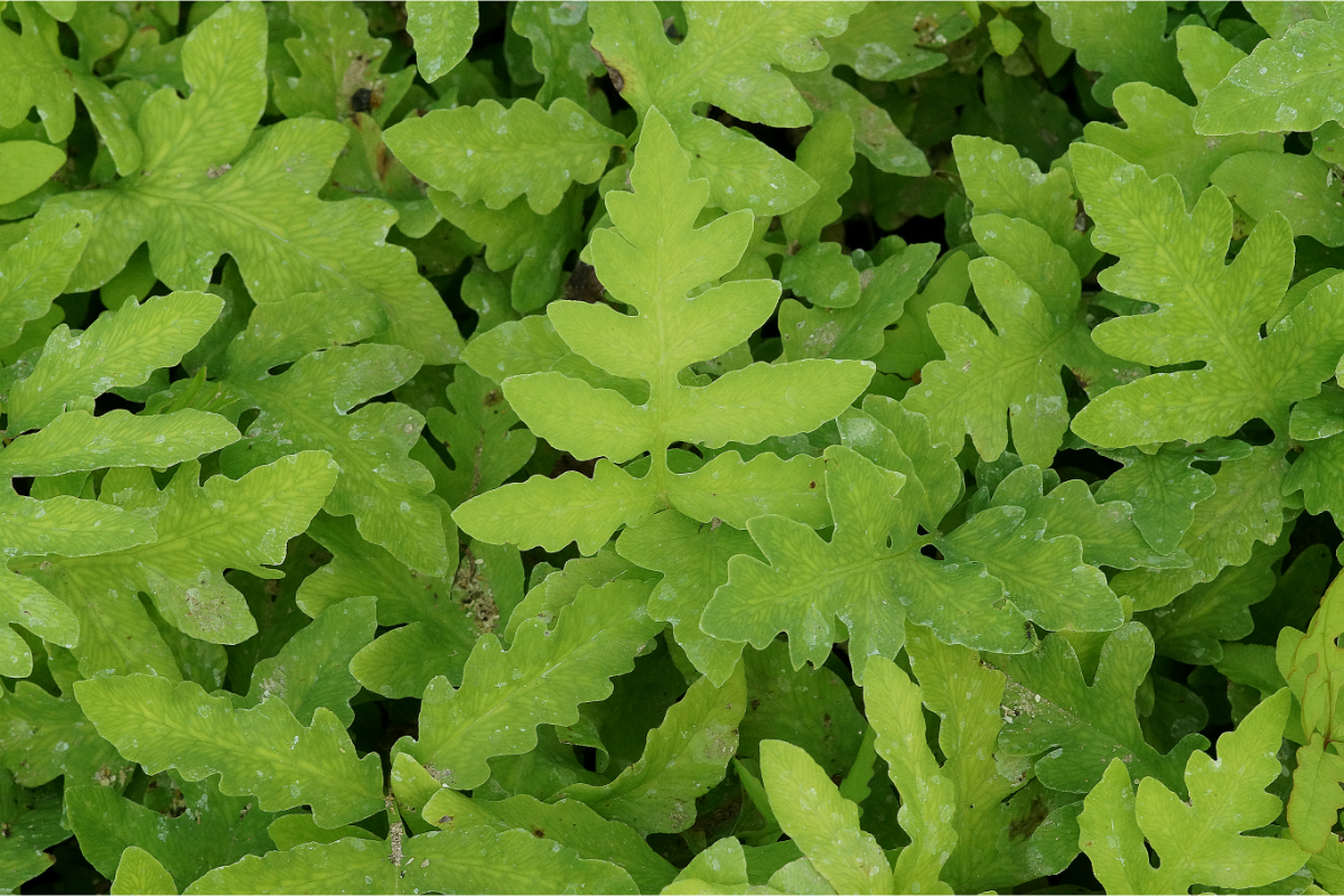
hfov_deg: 13.7
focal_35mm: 150
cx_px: 672
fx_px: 5600
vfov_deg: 9.1
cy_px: 448
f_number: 10
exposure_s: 1/160
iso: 800
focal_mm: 100
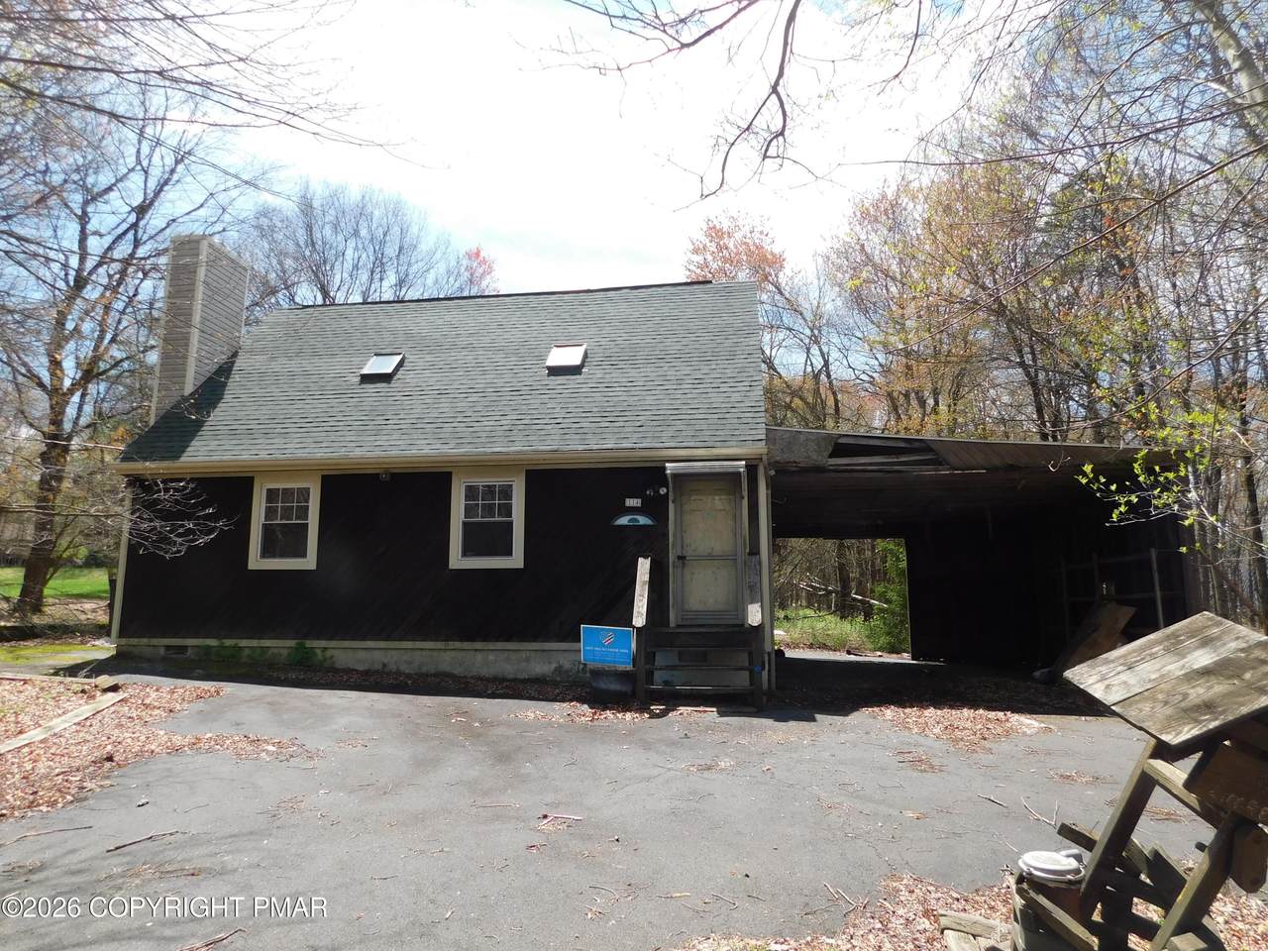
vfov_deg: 58.9
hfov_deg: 73.9
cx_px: 634
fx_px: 843
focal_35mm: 23
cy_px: 476
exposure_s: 1/800
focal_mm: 4
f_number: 3
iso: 125
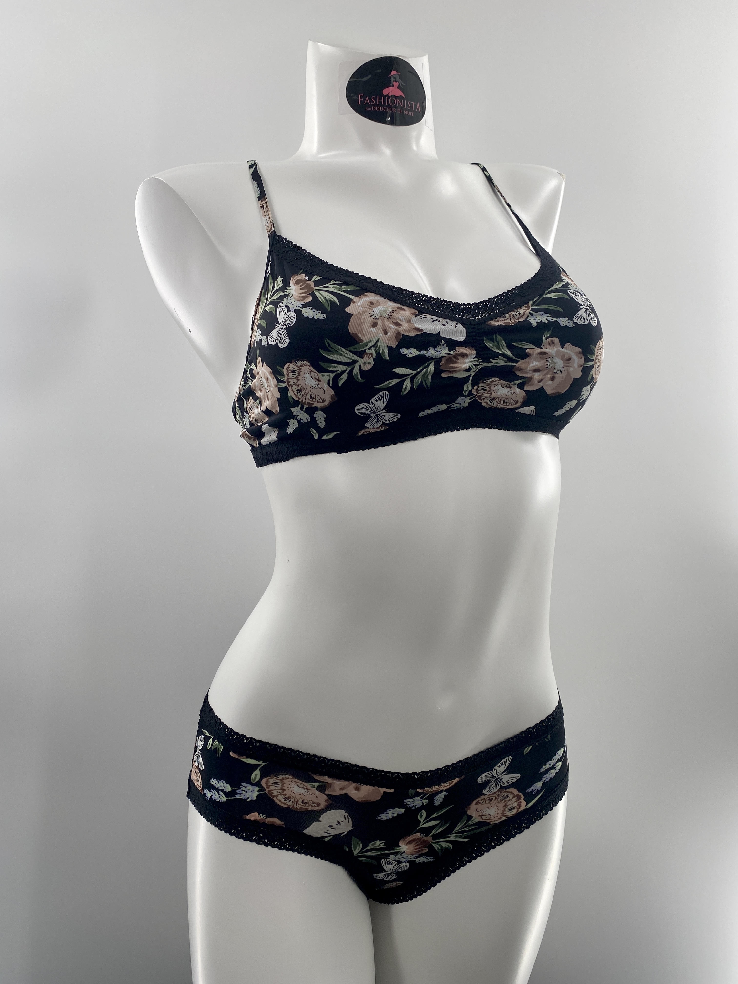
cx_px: 369
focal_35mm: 26
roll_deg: +0.7
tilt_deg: +0.4
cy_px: 492
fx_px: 739
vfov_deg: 67.3
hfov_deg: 53.1
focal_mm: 4.25
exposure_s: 1/355
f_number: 1.8
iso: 32
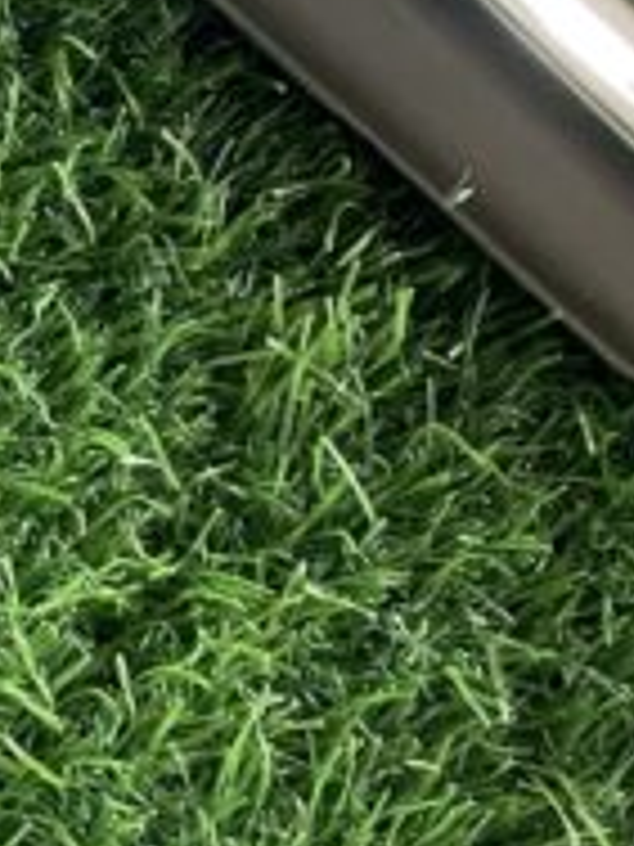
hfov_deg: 6.5
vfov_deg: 9.0
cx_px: 1228
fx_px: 5397
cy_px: 288
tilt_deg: -61.1
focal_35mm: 221
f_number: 2
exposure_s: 1/99
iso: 160
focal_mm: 6
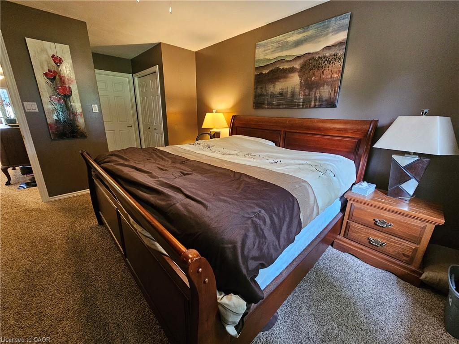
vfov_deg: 89.9
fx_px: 172
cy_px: 172
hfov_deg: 106.2
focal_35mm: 13
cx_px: 230
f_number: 2.2
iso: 800
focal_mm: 2.2
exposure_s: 1/24
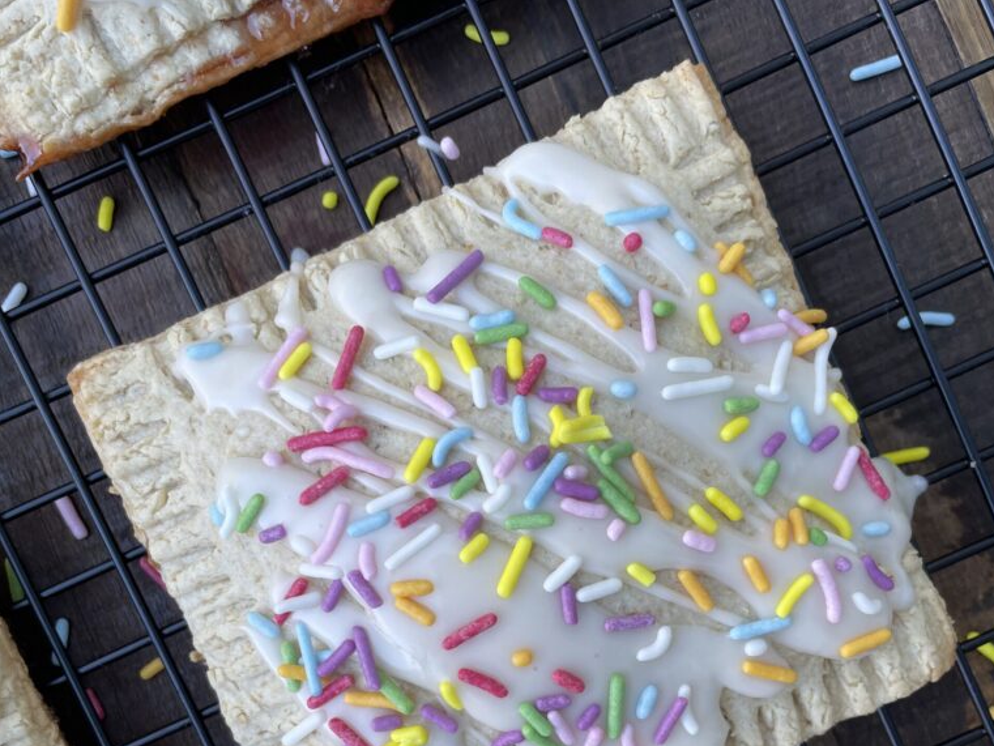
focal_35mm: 35
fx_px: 1005
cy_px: 541
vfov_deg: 39.8
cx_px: 500
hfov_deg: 52.6
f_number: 1.6
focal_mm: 4.2
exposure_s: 1/123
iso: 32
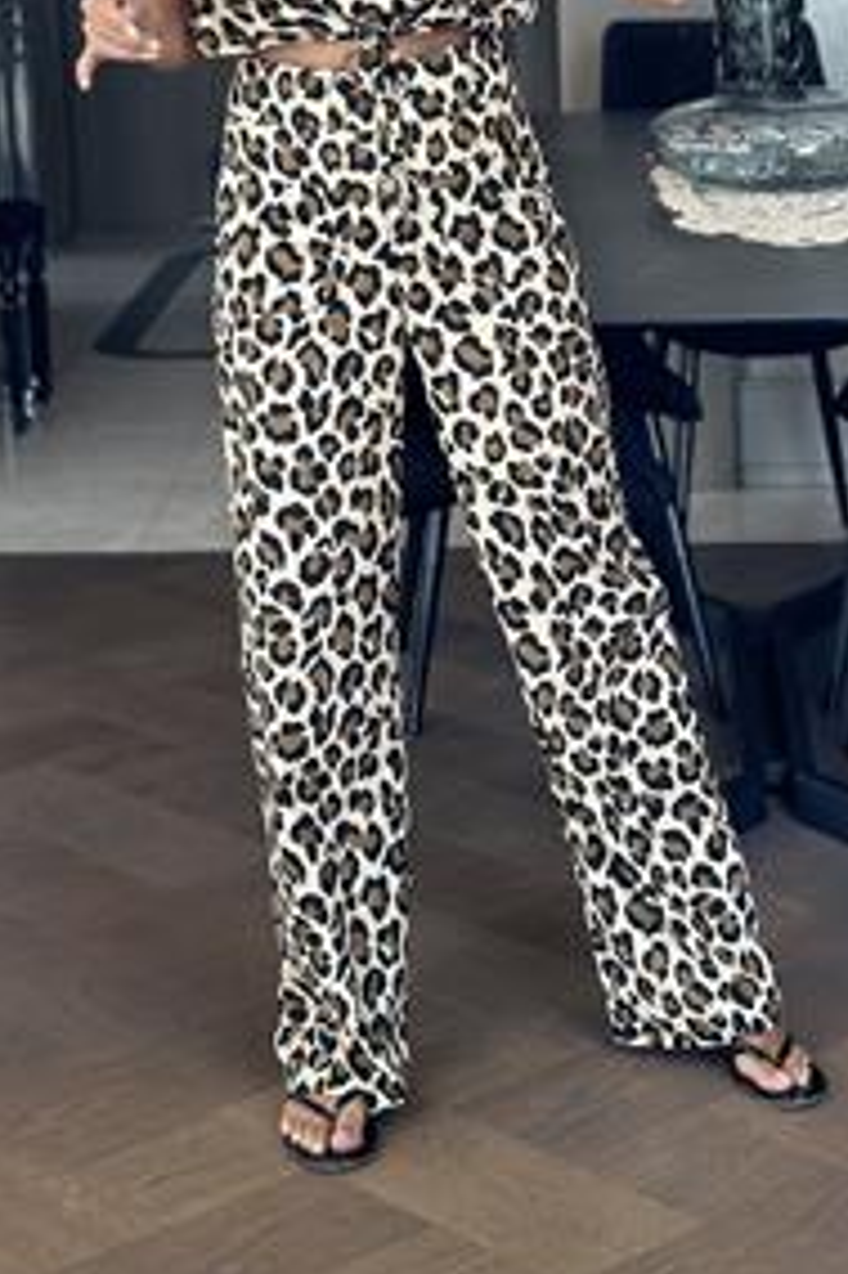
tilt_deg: -13.6
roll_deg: +1.9
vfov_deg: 22.5
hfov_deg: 15.3
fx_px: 3148
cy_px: 229
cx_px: 485
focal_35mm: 89
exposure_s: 1/121
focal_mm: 6.86
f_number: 1.78
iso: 125
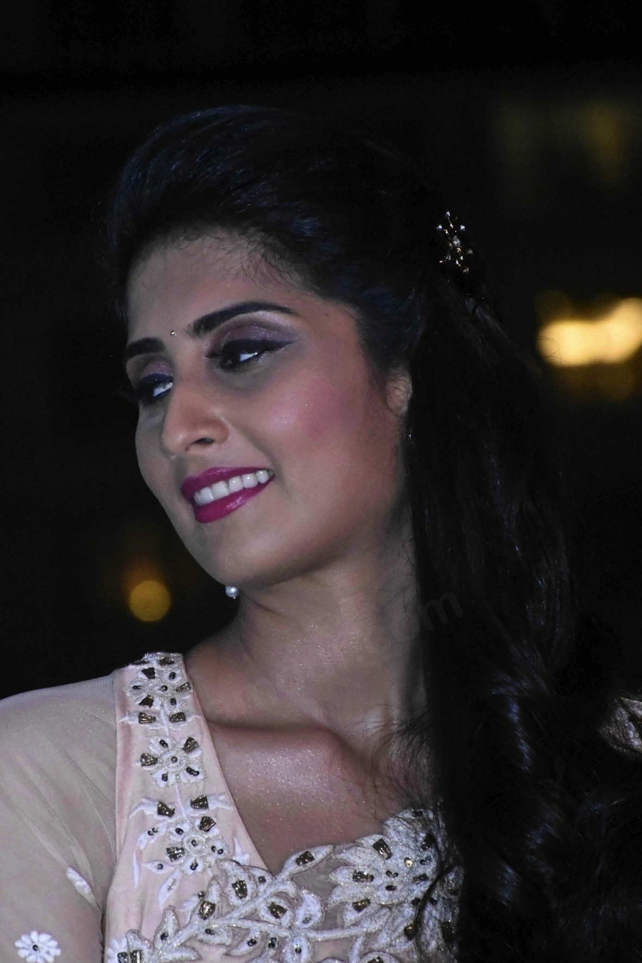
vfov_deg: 8.3
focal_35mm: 249
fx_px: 6659
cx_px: 267
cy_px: 515
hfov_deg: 5.5
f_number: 6.3
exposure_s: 1/125
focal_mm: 140
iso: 10000
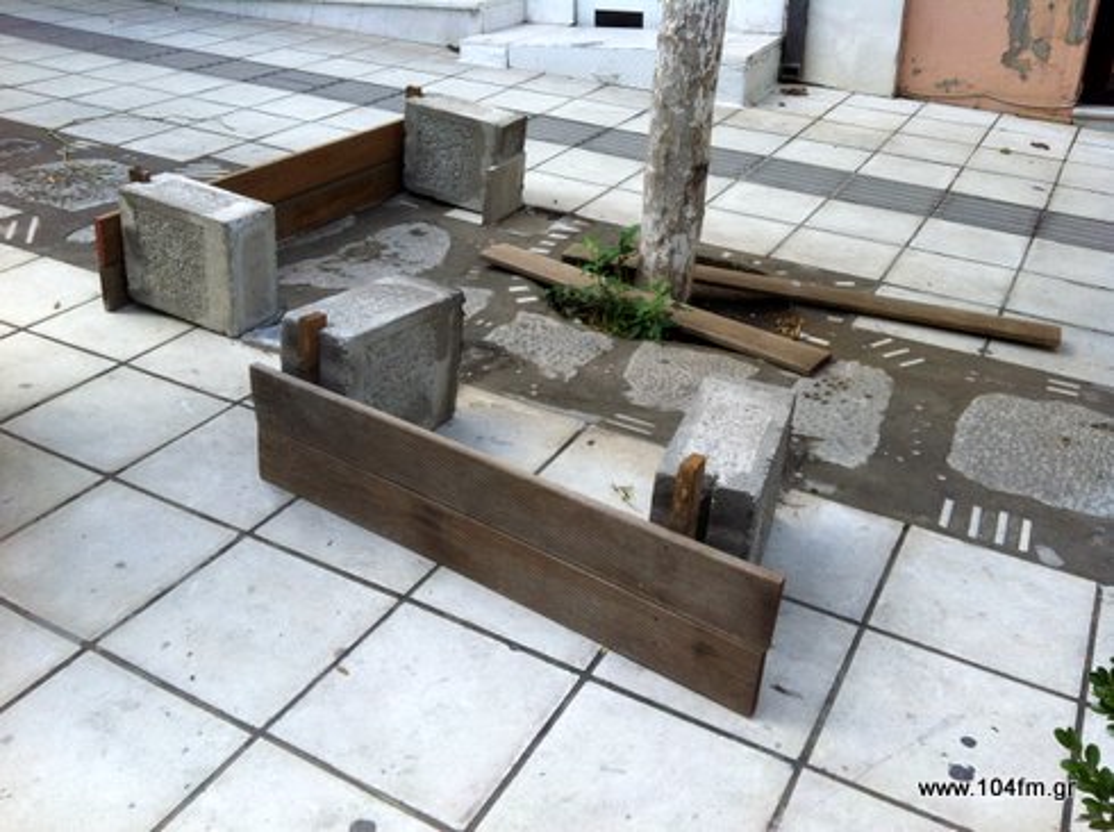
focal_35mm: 35
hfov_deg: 52.7
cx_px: 557
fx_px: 1125
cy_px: 416
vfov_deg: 40.6
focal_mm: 3.85
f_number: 2.8
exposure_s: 1/171
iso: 80
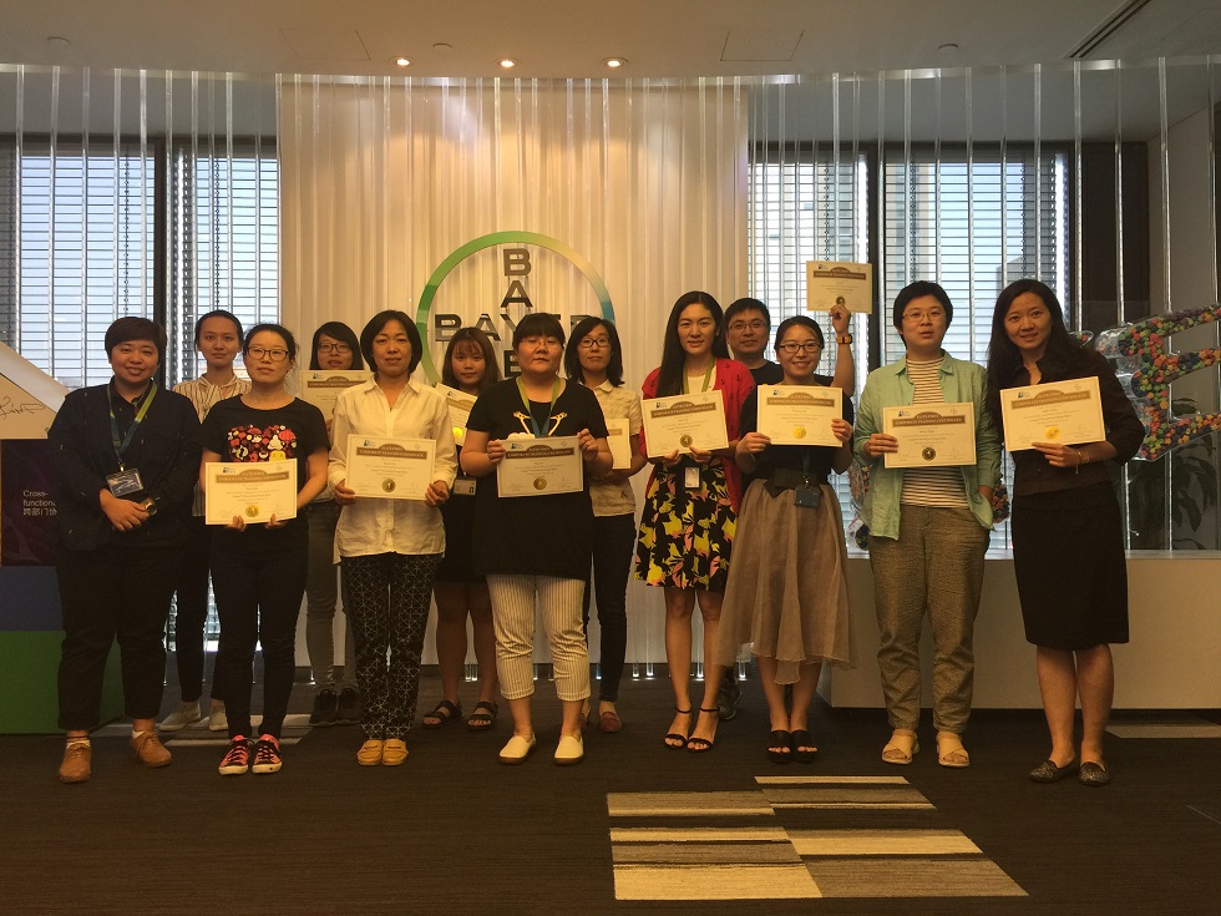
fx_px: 1023
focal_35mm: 29
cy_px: 458
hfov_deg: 61.7
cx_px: 610
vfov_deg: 48.2
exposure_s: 1/33
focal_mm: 4.15
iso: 40
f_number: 2.2
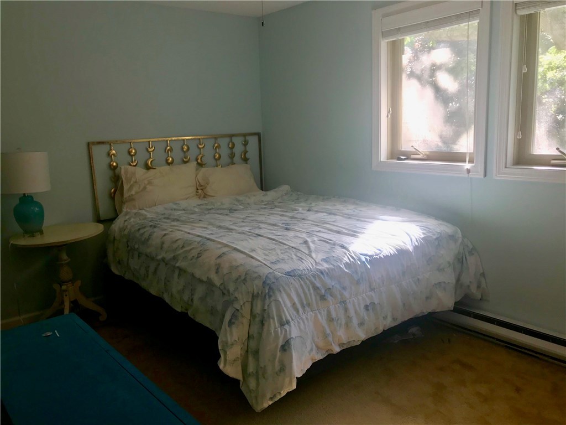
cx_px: 283
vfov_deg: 49.7
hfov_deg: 63.4
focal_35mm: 28
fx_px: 458
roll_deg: +3.0
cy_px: 212
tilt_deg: -9.7
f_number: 1.8
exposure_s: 1/30
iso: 25
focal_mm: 3.99
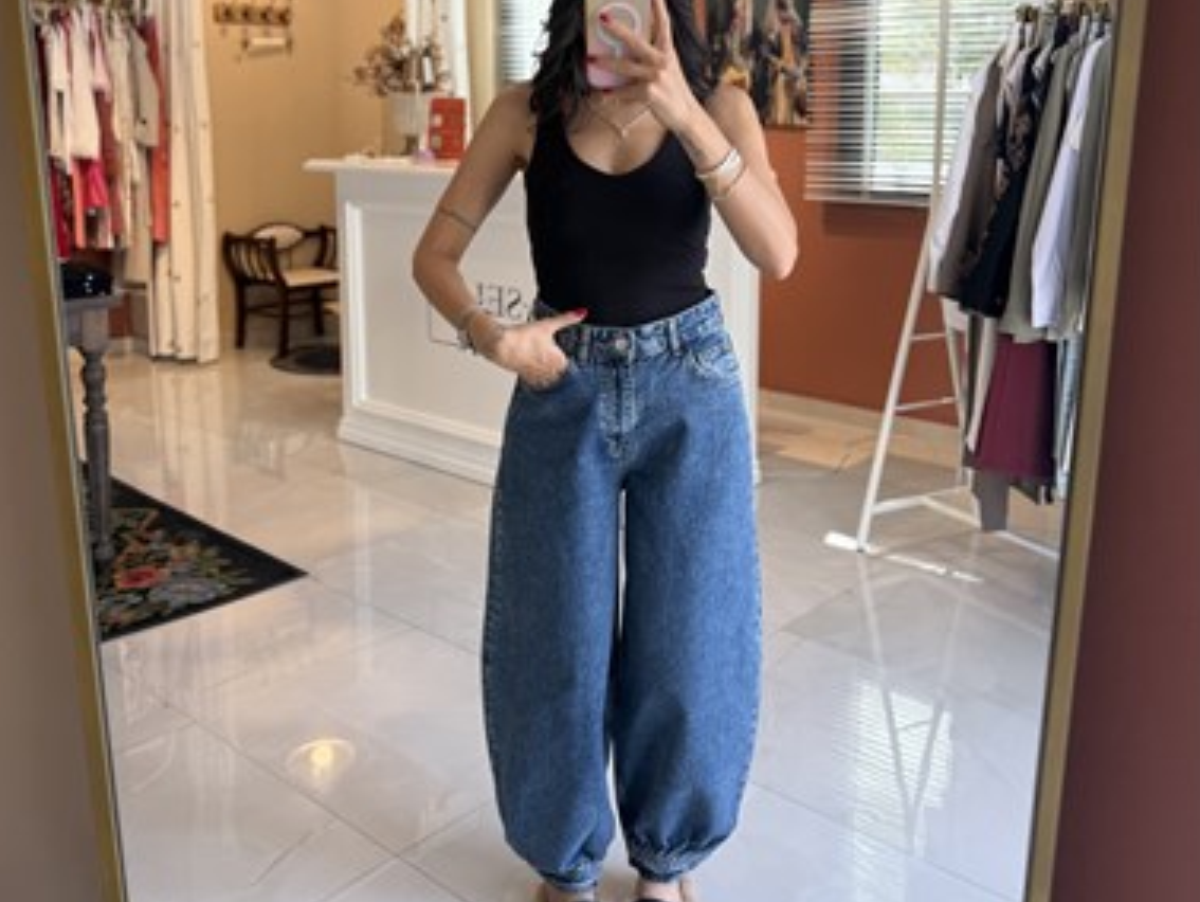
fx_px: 1145
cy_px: 264
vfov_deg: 42.1
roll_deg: +0.0
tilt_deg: -20.2
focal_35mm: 33
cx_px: 587
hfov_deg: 55.3
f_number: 1.78
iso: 64
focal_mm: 6.76
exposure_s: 1/100
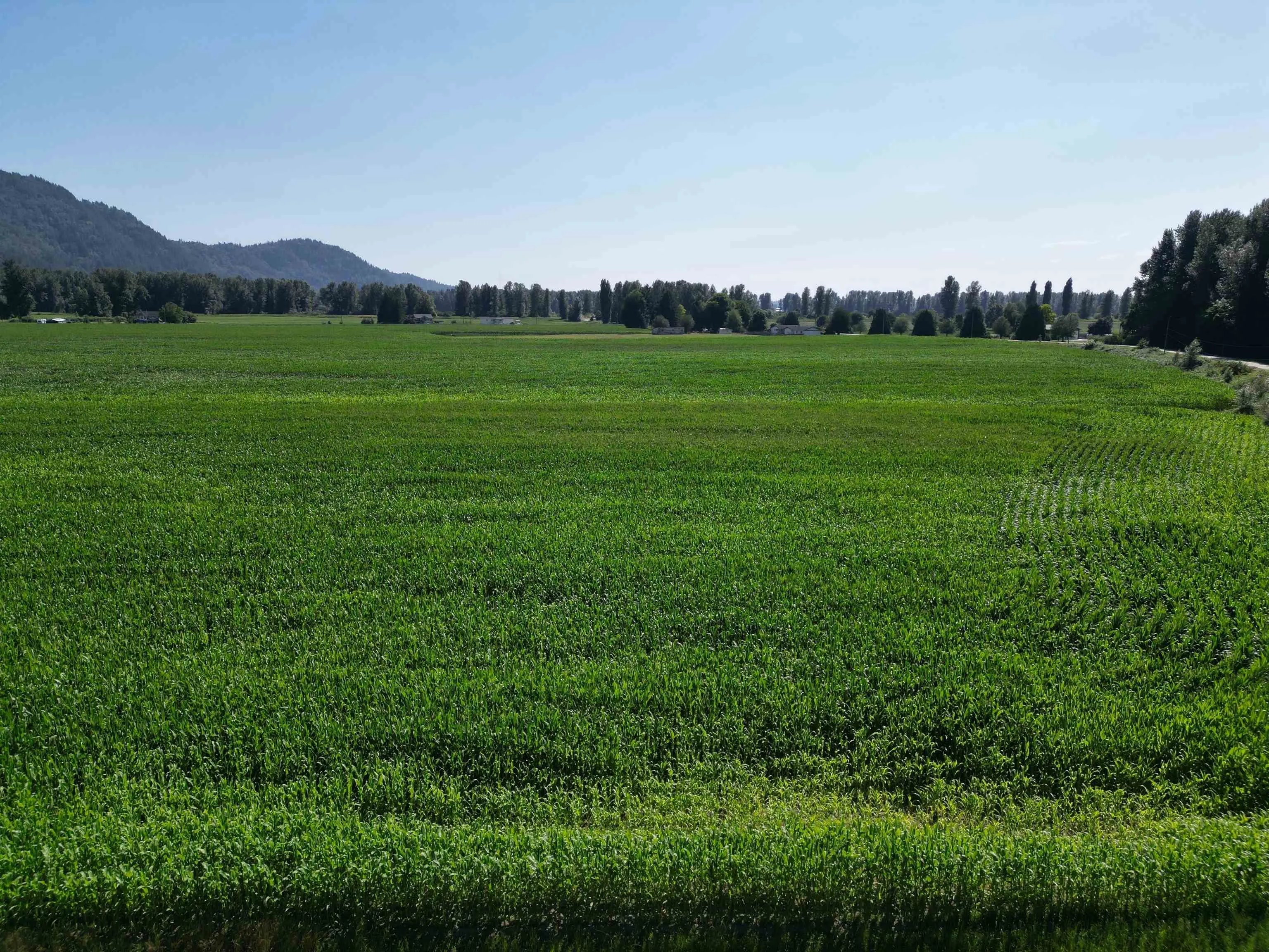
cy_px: 476
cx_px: 634
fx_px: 880
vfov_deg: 56.8
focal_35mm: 24
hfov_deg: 71.6
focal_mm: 6.72
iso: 100
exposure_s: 1/3200
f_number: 1.7
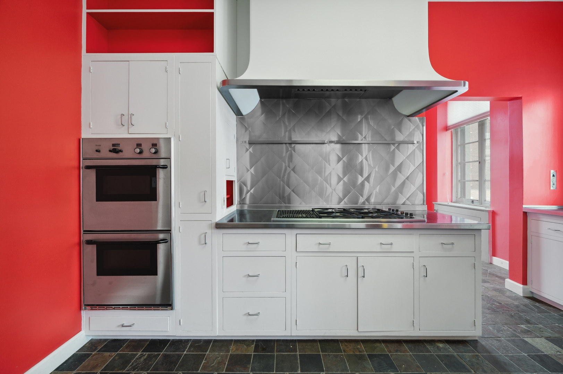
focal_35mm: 14
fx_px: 219
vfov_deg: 81.1
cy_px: 187
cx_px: 282
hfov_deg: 104.3
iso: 400
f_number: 8
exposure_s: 1/4
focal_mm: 14
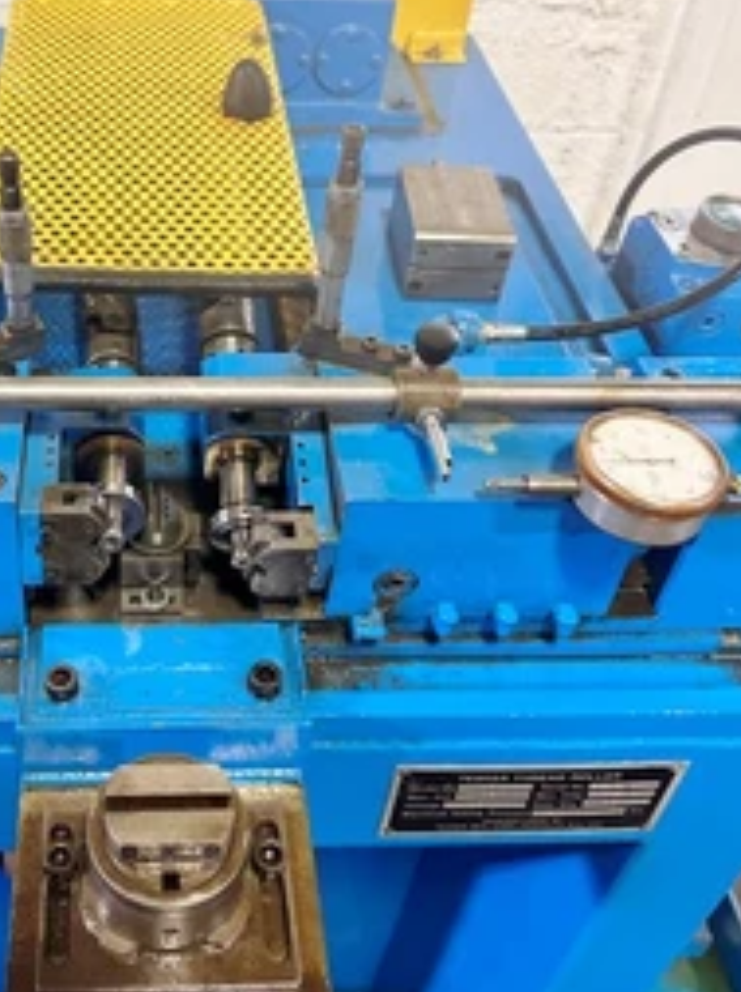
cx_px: 176
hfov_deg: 36.7
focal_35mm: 38
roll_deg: -1.9
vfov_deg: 48.8
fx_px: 1087
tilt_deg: -41.0
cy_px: 408
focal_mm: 6.86
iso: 400
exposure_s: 1/60
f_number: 1.78
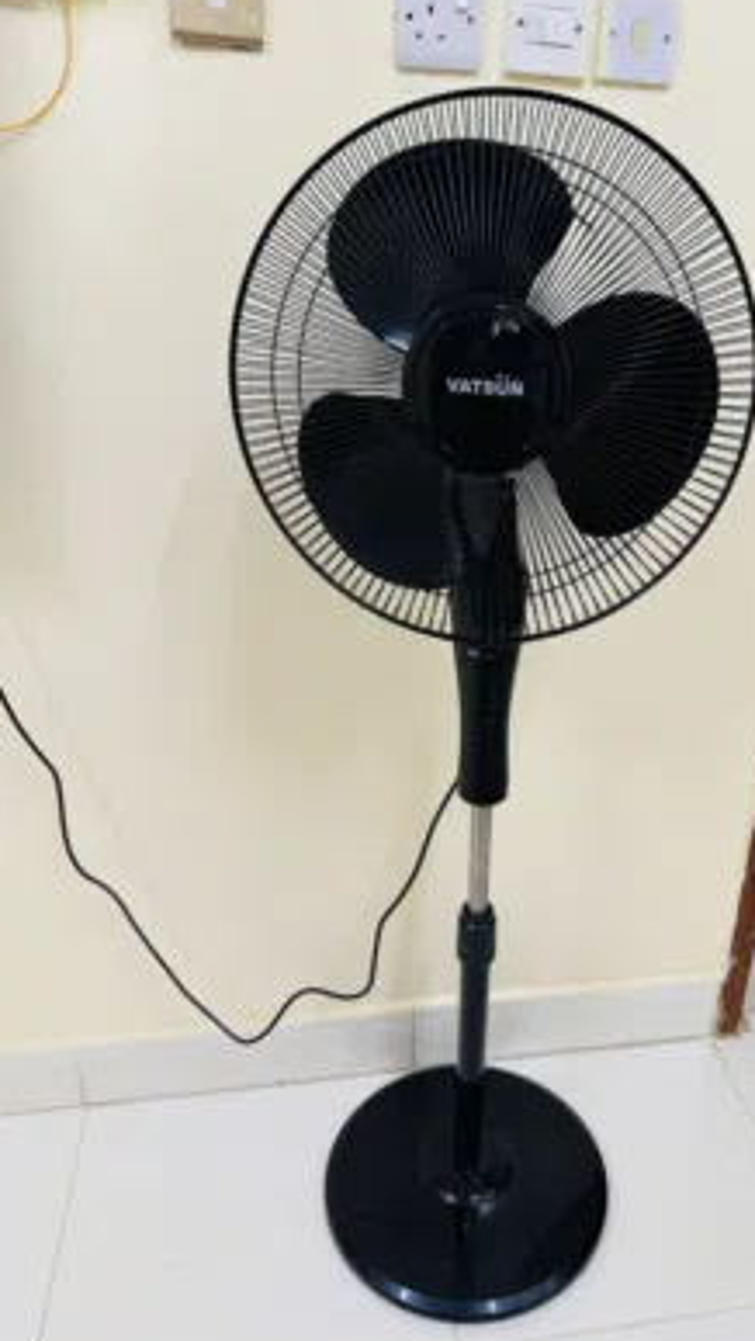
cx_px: 461
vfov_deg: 69.8
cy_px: 672
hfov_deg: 42.7
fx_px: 960
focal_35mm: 27
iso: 200
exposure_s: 1/50
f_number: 1.78
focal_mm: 6.76
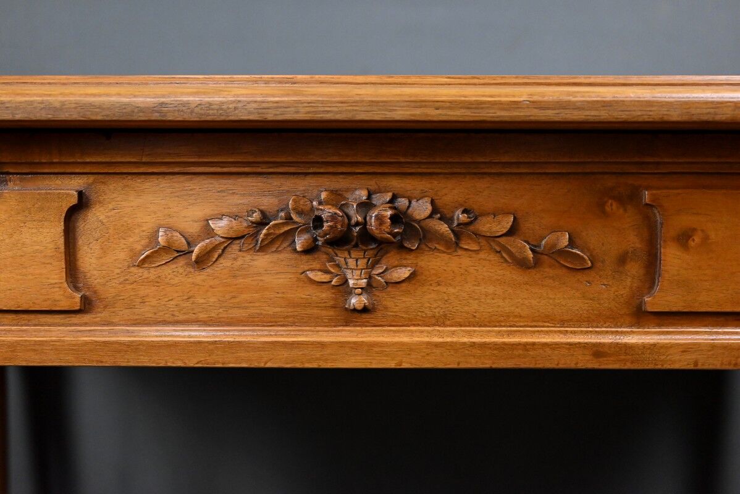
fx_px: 761
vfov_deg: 36.0
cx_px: 370
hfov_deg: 51.9
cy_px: 247
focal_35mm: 37
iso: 5000
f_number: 5.3
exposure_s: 1/100
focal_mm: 37
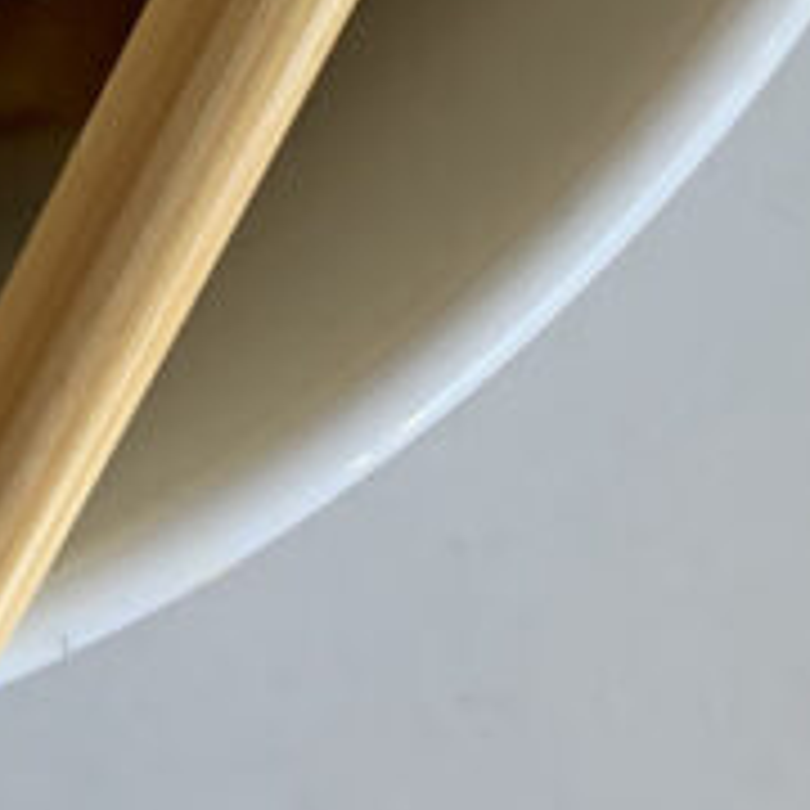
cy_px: -882
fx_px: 3468
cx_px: -490
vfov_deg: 11.7
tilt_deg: -84.8
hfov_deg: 12.5
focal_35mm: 131
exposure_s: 1/60
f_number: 1.8
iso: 125
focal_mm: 4.25
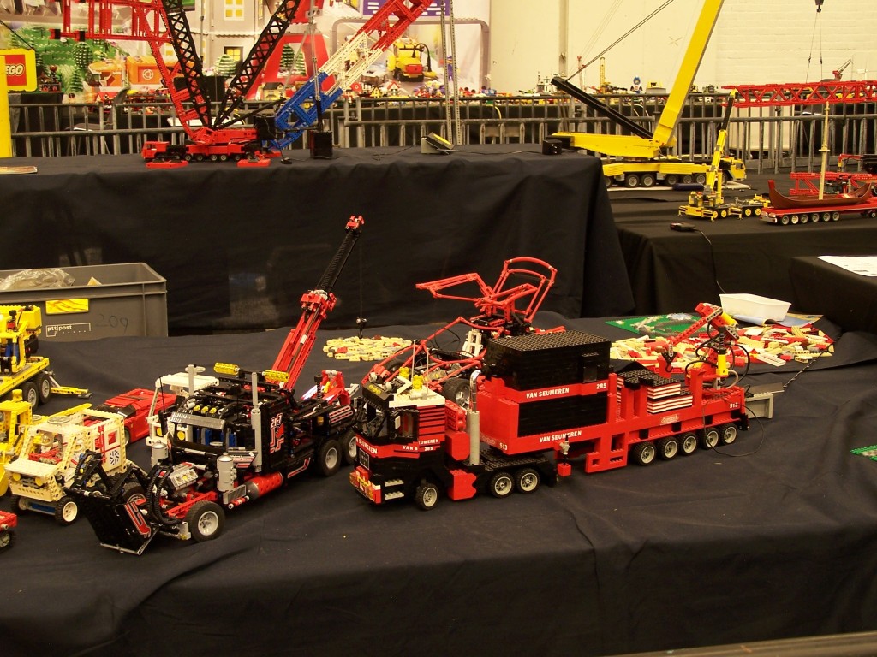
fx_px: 1419
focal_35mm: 56
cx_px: 438
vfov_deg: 26.1
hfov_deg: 34.3
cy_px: 328
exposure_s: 1/2
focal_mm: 9.3
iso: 80
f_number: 3.1
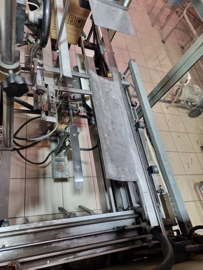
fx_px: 203
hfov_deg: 53.1
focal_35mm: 26
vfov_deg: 67.3
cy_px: 135
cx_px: 102
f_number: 1.8
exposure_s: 1/100
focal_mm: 5.4
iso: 320
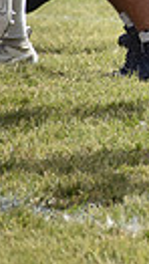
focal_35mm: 1283
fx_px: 8985
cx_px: 568
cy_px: -120
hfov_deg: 0.9
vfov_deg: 1.7
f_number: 7.1
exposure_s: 1/1600
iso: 400
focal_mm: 185
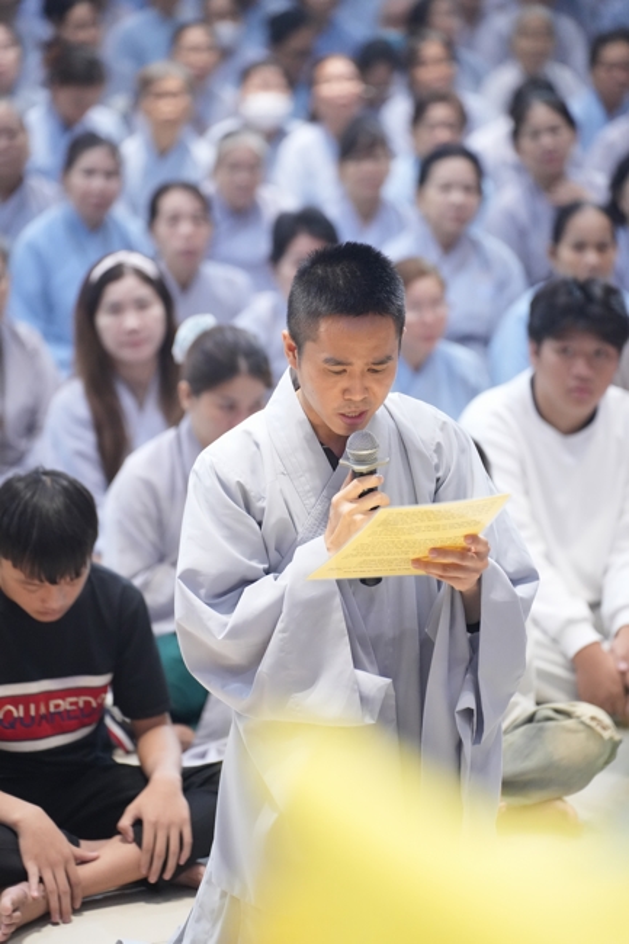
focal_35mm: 150
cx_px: 314
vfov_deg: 13.7
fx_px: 3933
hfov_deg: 9.1
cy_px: 472
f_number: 2.8
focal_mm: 150
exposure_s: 1/400
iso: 6400
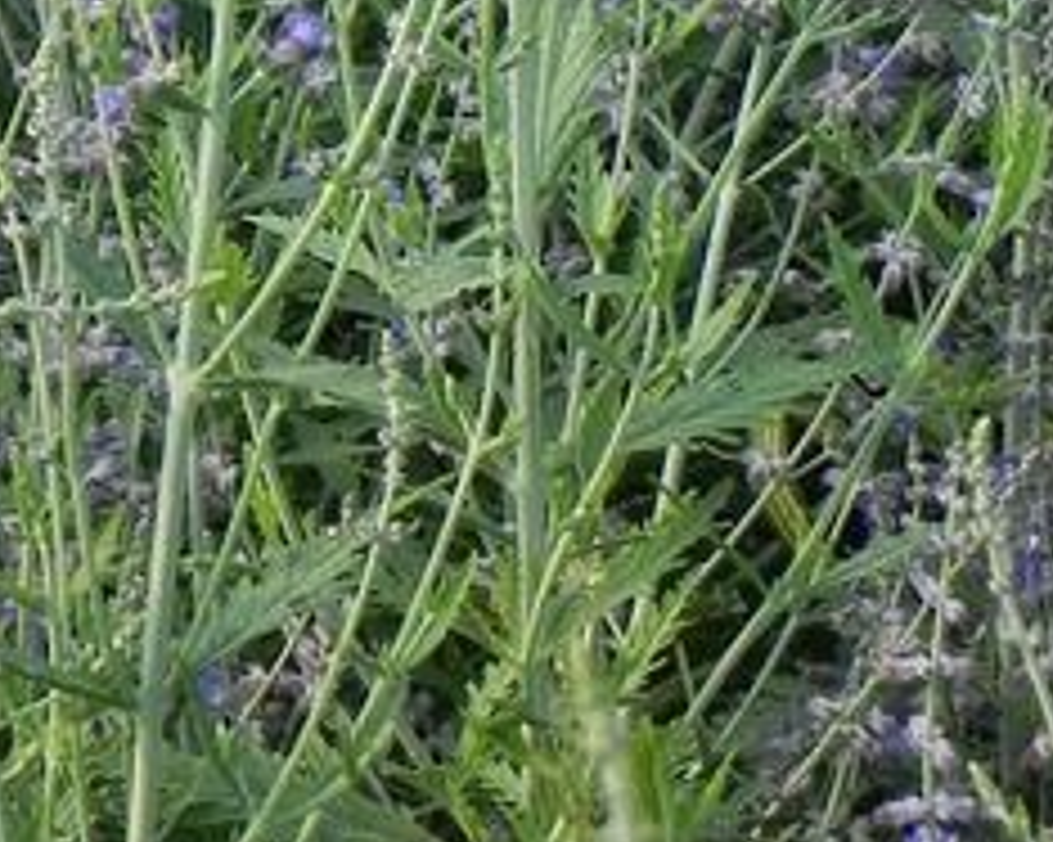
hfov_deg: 5.5
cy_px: -617
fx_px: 10934
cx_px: 144
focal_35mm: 351
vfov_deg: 4.4
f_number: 4.5
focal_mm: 18.8
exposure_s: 1/400
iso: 160
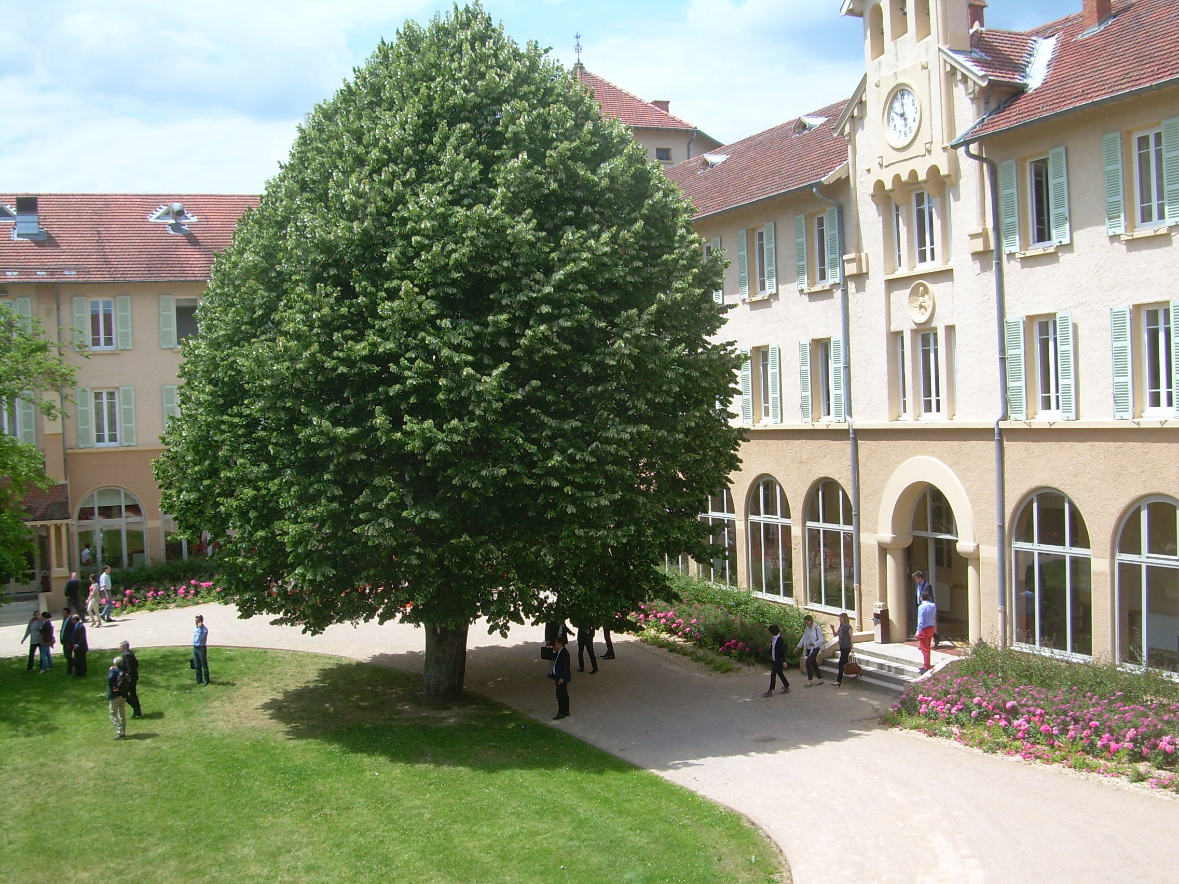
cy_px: 442
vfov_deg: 35.1
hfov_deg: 45.8
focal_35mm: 41
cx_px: 590
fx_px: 1396
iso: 50
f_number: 4.7
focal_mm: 6.7
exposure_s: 1/297
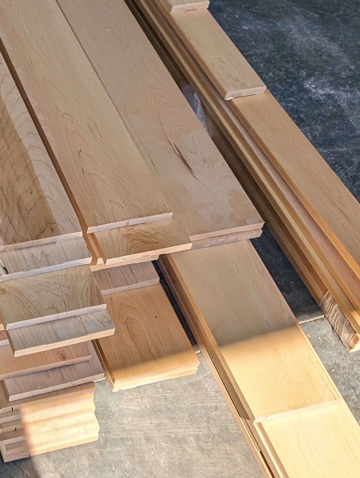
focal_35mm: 66
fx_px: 913
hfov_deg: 21.4
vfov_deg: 28.7
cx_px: -13
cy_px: 96
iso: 17
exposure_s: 1/778
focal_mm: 6.9
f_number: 1.68
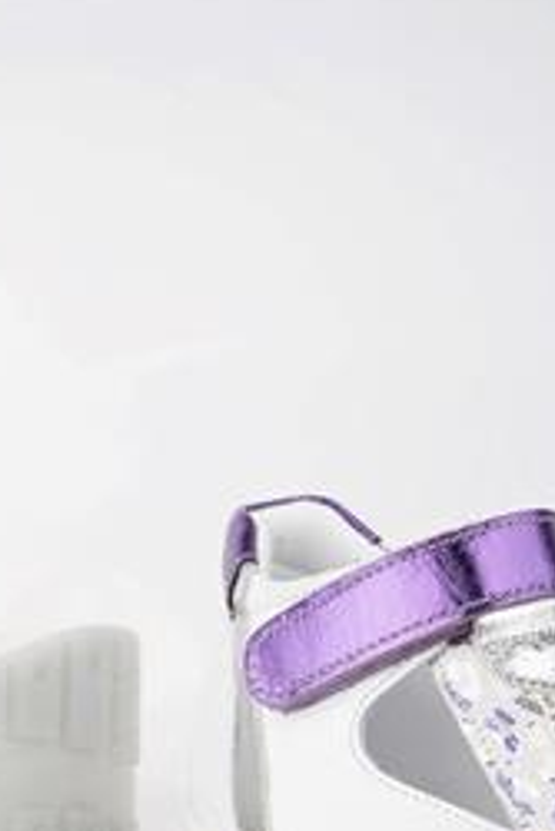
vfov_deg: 29.6
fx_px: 1501
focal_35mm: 65
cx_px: 96
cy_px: 750
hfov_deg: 20.7
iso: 160
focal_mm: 35
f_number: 13
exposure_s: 1/200
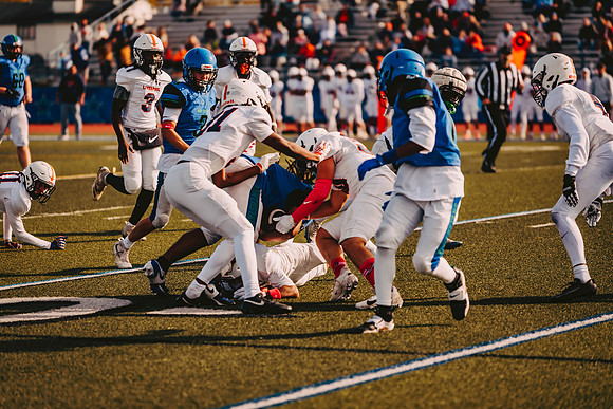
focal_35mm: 150
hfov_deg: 13.7
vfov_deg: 9.2
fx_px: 2555
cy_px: 204
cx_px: 306
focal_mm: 150
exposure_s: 1/1600
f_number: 2.8
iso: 160
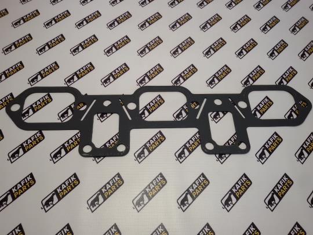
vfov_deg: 45.4
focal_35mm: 31
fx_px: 280
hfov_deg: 58.4
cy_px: 118
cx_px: 156
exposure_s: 1/50
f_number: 2.4
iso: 40
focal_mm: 2.93
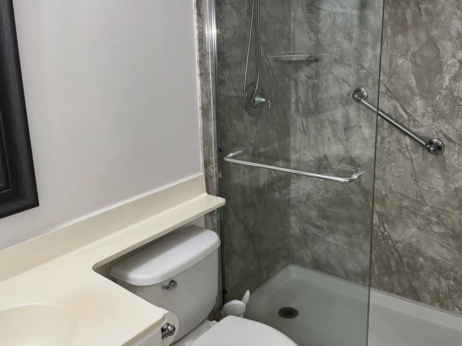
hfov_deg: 53.9
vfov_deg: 41.7
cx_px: 248
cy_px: 154
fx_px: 454
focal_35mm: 34
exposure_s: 1/60
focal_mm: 3
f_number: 1.8
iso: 40
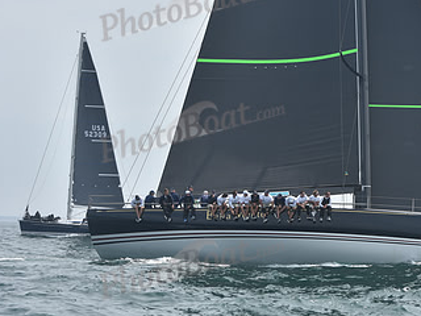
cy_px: 178
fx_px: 1484
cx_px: 354
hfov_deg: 16.0
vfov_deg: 12.1
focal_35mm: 122
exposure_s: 1/800
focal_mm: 70
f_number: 9
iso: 250
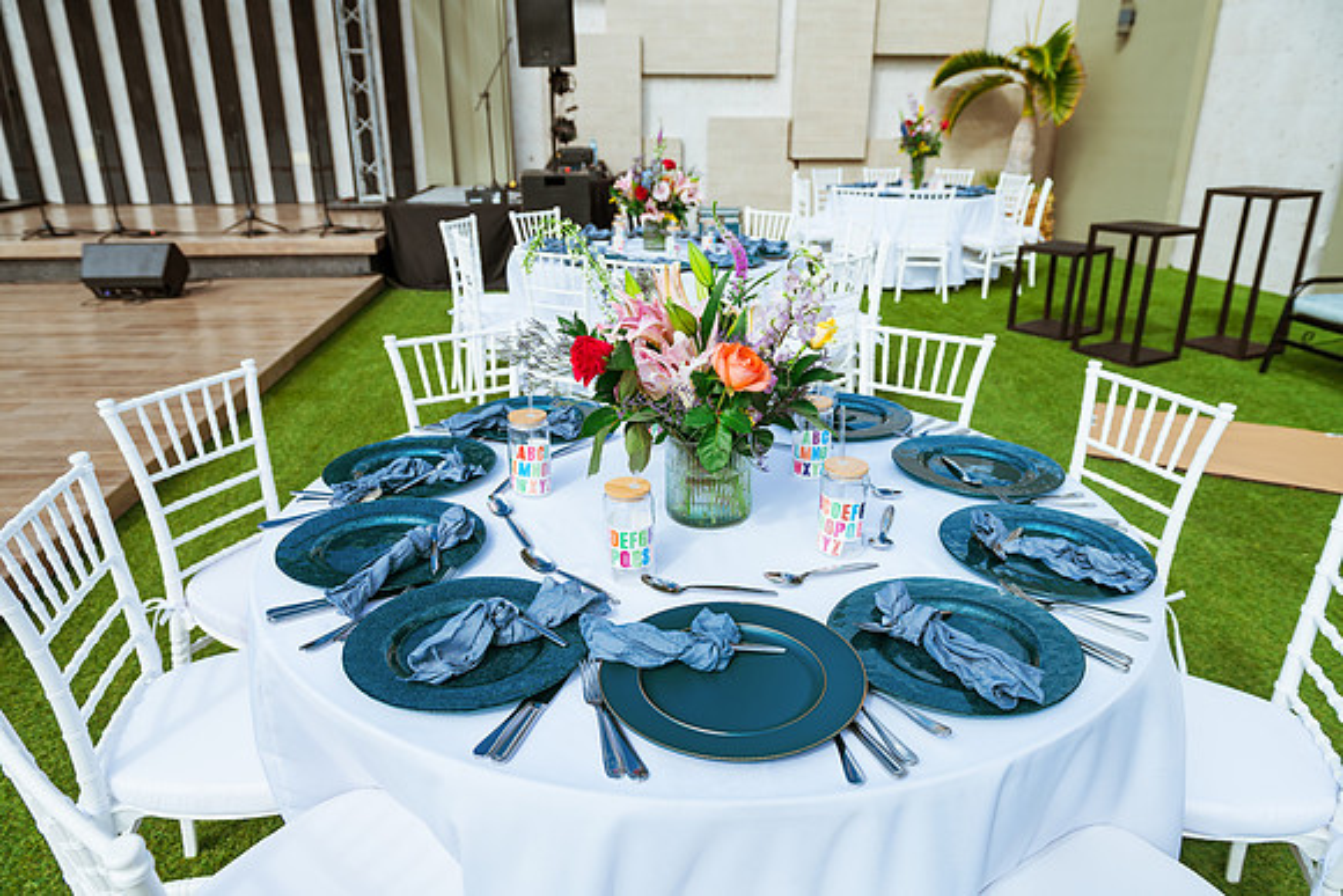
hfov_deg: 73.7
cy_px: 448
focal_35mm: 24
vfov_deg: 53.2
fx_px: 896
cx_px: 672
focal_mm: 24
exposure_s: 1/800
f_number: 4
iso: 100
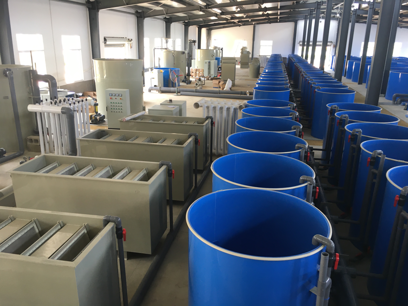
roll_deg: -0.7
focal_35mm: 29
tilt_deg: -17.7
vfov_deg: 48.2
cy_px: 153
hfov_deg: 61.7
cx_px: 204
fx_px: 342
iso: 25
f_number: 2.2
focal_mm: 4.15
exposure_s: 1/33
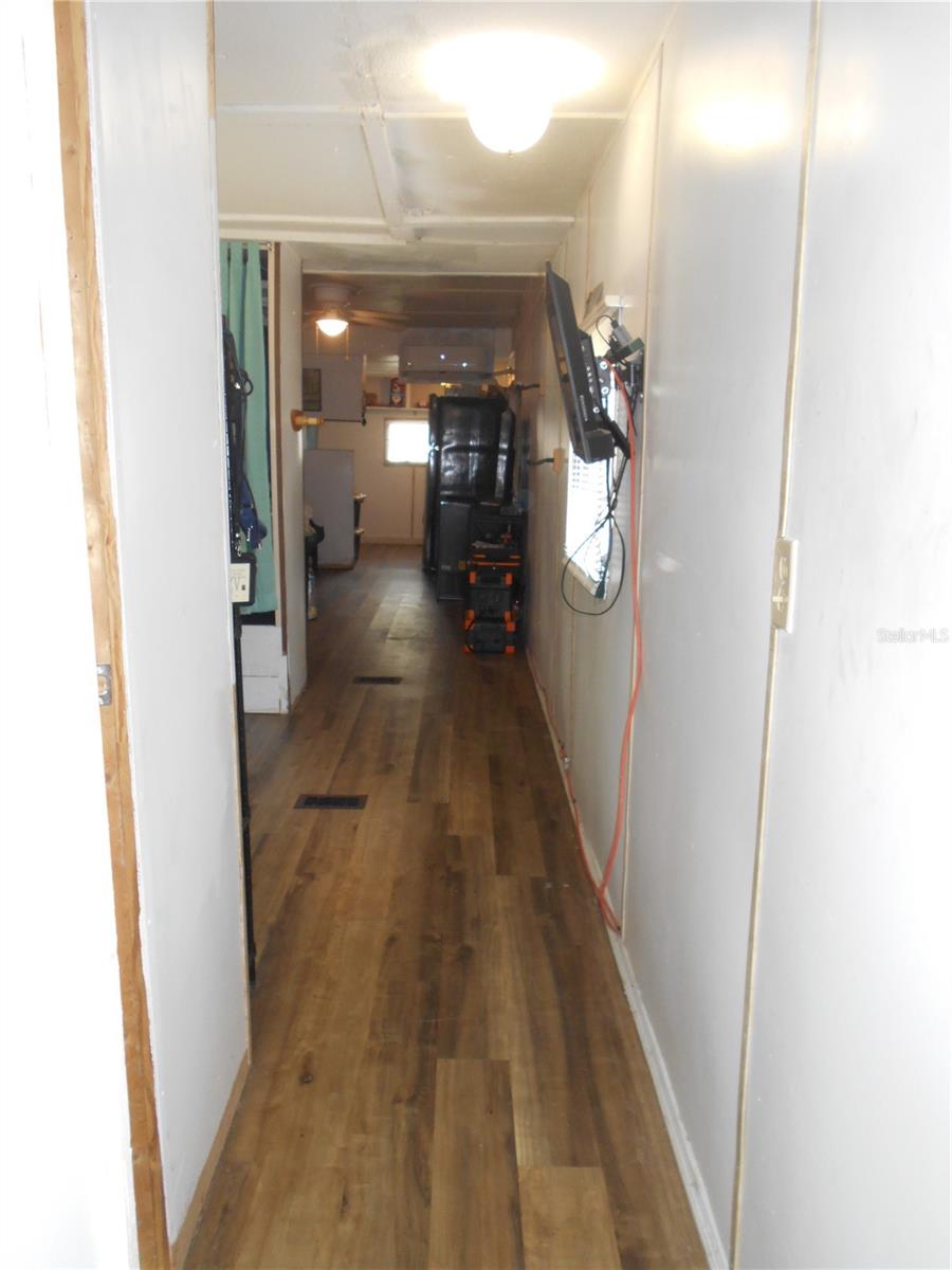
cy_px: 635
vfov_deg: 67.3
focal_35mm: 26
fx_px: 953
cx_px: 476
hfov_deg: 53.1
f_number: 3.2
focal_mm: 4.6
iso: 200
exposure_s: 1/25
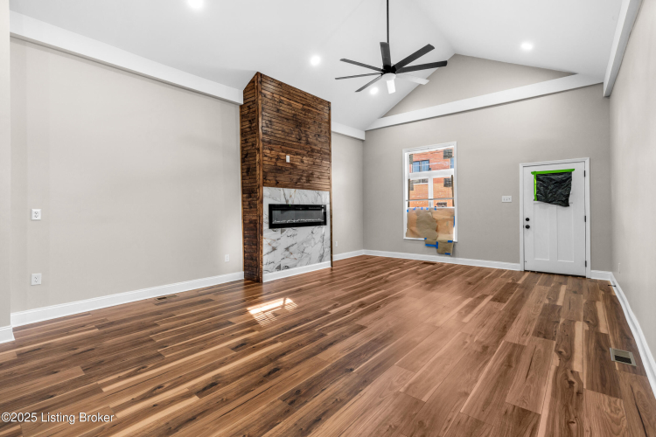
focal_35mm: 16
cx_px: 328
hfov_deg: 96.7
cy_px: 218
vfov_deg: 73.7
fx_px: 292
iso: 400
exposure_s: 1/6
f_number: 9
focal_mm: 16
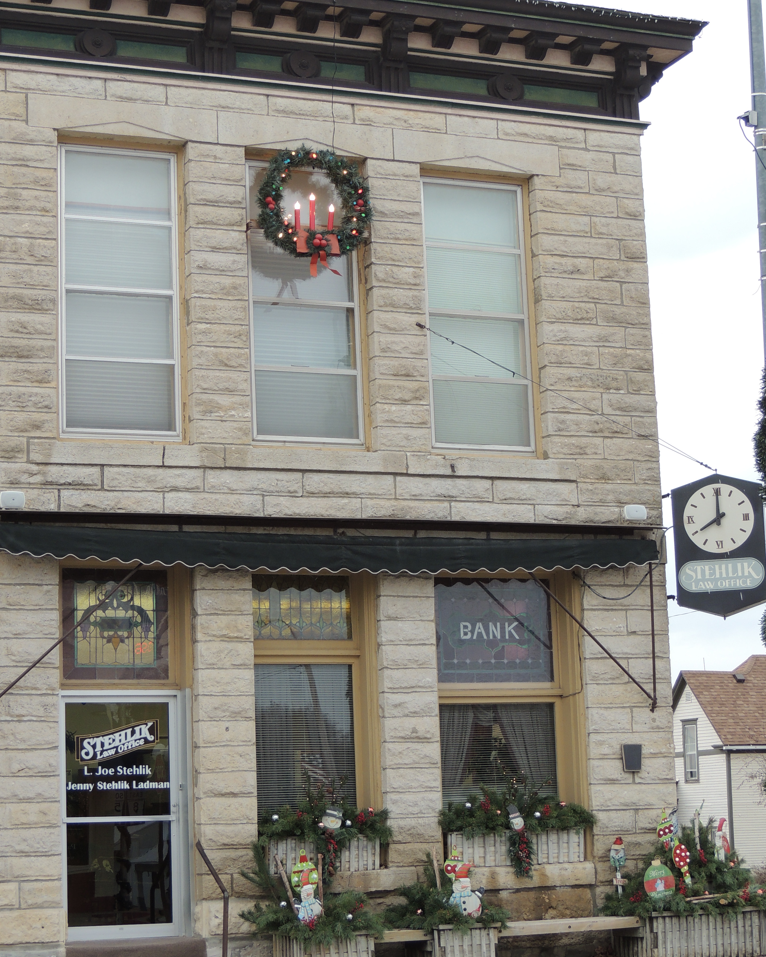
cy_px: 503
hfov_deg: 20.4
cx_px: 383
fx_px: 2125
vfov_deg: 25.4
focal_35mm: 75
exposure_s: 1/80
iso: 100
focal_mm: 10.7
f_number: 3.7
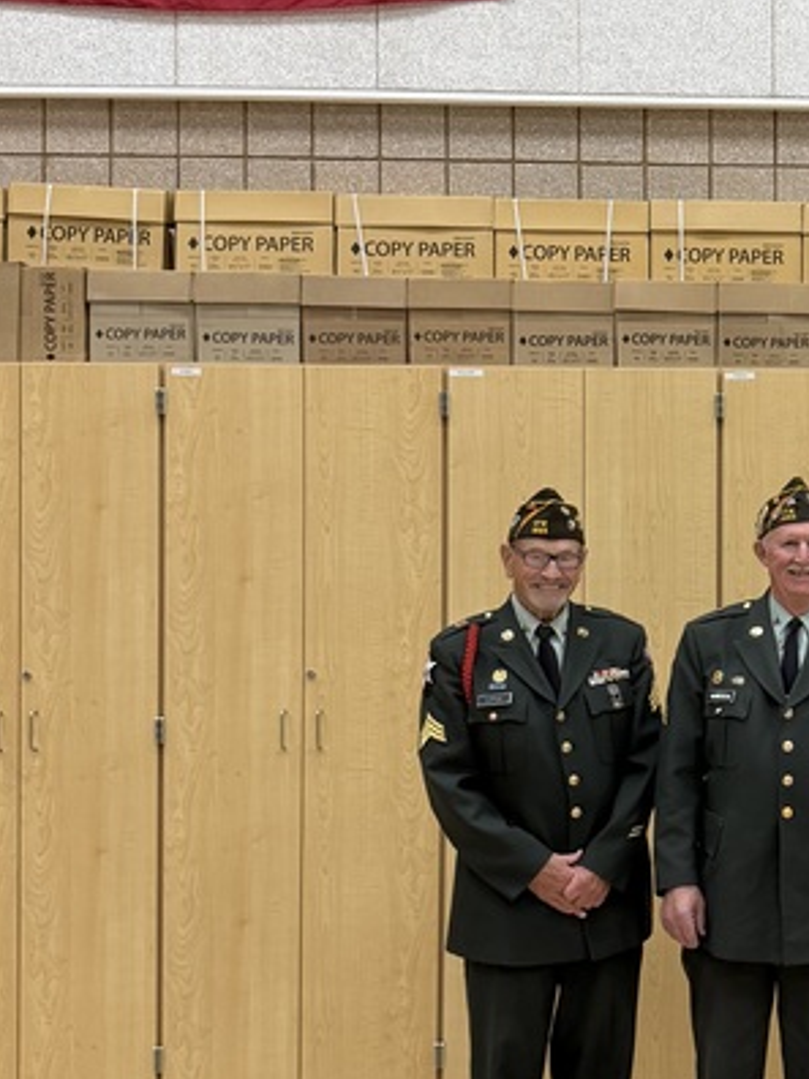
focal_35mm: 62
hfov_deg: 22.0
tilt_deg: -0.5
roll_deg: +0.0
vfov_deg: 31.2
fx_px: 1932
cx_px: 945
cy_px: 523
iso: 200
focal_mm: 6.76
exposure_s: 1/120
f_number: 1.78
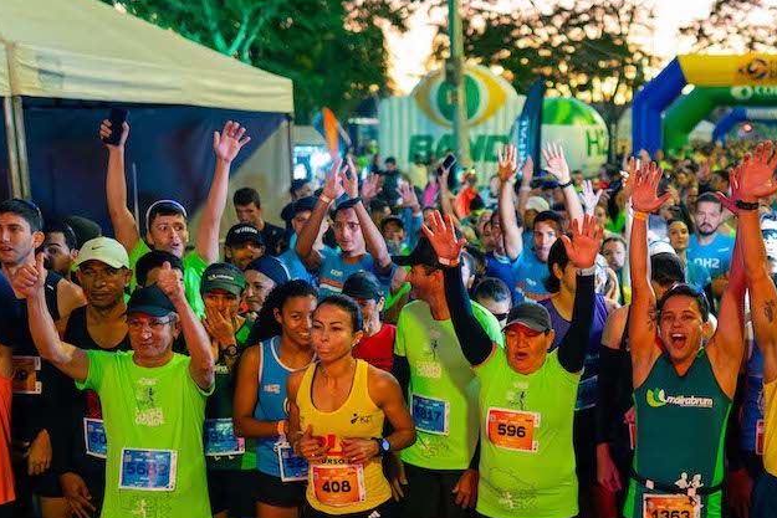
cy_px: 384
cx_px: 554
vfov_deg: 24.0
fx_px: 1209
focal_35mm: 56
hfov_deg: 35.1
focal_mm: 35
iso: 4000
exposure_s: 1/250
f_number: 1.4
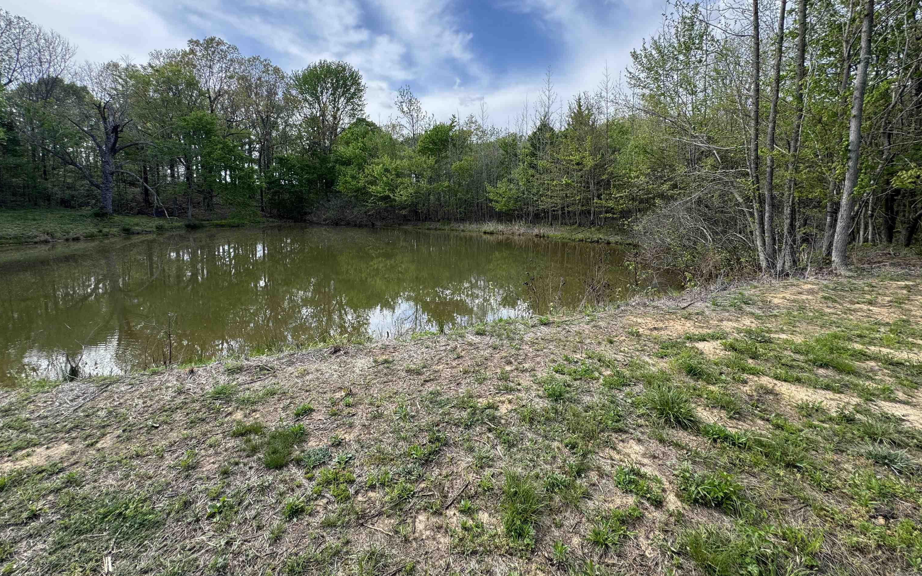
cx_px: 459
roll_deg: +0.1
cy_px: 228
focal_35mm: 15
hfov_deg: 101.5
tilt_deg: -2.6
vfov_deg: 73.9
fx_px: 377
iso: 40
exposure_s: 1/615
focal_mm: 2.22
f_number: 2.2
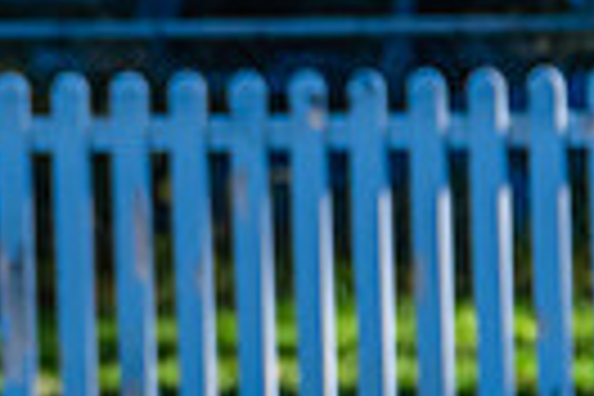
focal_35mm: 2907
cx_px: -45
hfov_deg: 0.7
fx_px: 47962
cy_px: 191
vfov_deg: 0.5
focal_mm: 550
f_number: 6.3
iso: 1100
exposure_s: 1/1600
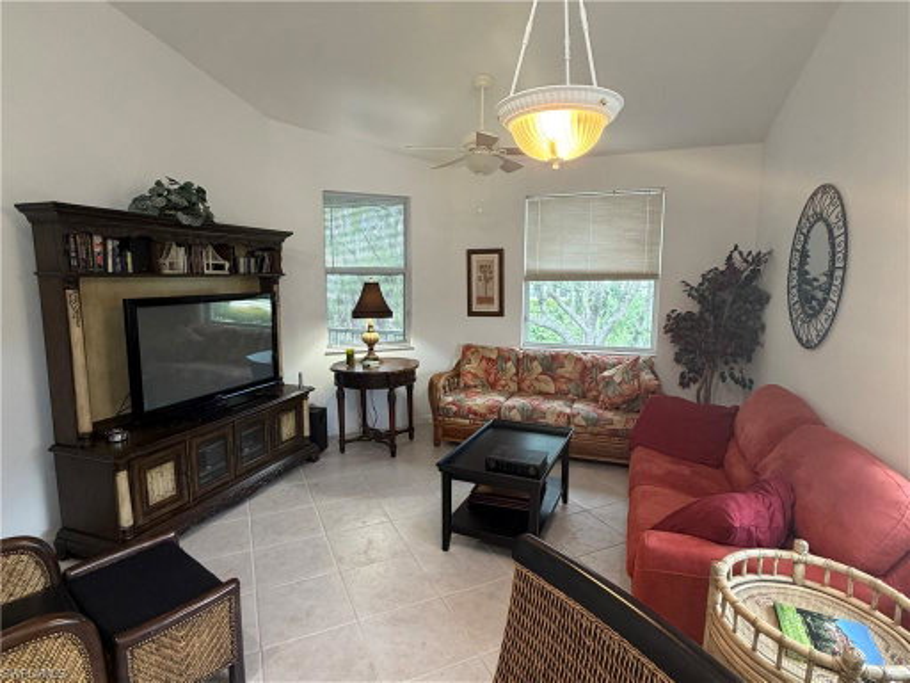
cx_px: 455
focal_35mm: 14
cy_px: 342
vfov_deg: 85.7
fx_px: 368
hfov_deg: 102.1
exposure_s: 1/60
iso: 320
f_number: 2.2
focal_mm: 2.22
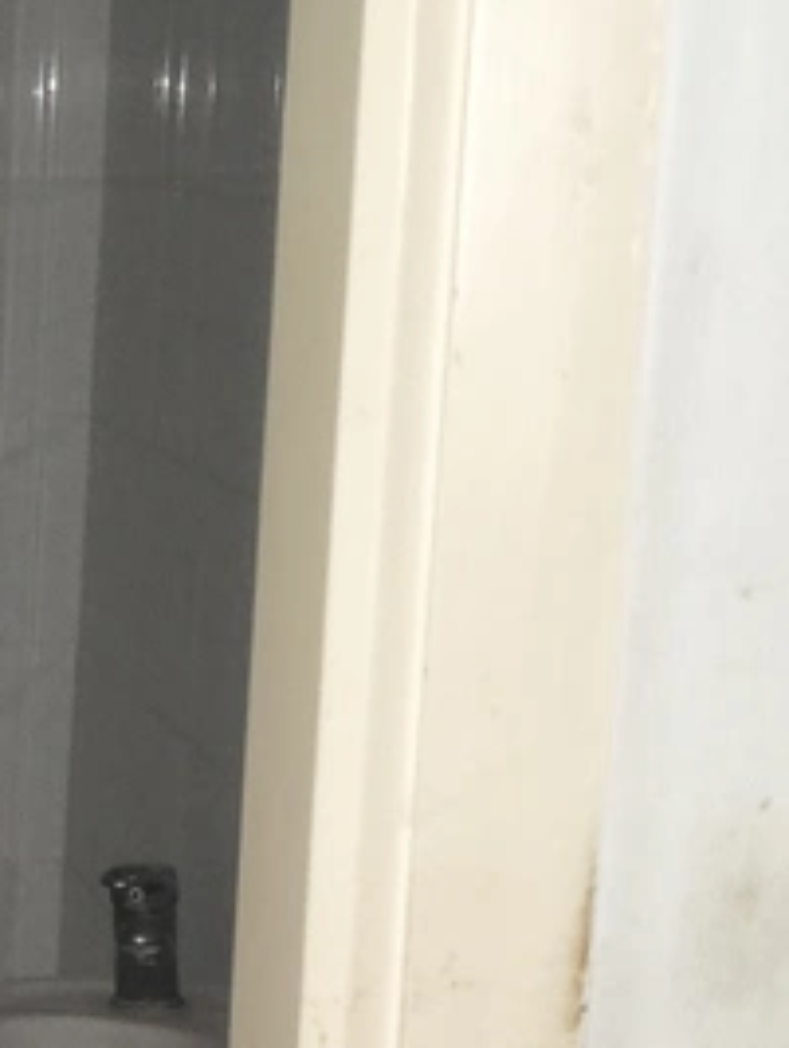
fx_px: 3183
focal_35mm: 105
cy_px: 887
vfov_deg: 18.5
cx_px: -762
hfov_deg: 12.5
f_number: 1.5
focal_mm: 4.94
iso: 2000
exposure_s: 1/25
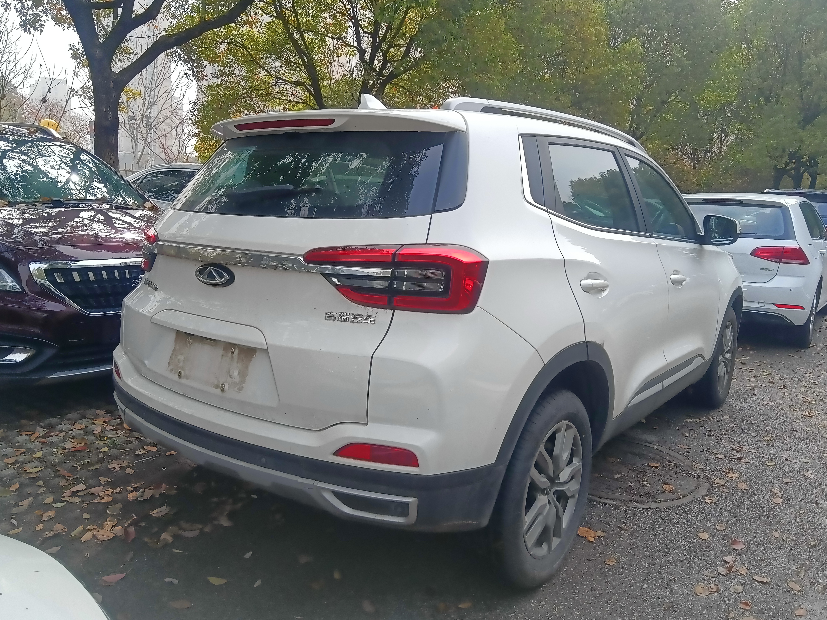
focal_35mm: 27
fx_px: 645
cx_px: 414
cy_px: 310
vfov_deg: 51.4
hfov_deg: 65.3
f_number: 1.9
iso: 254
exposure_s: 1/900
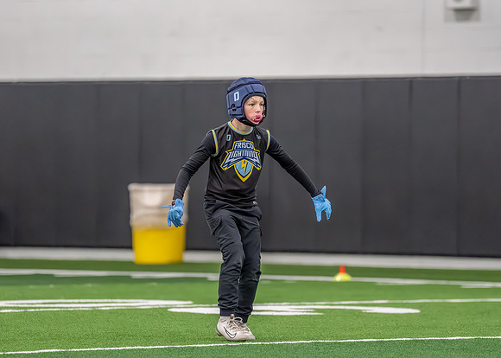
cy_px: 187
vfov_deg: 4.8
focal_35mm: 299
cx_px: 265
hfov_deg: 6.8
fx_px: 4246
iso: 6400
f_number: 2.8
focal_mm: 188
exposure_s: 1/1000
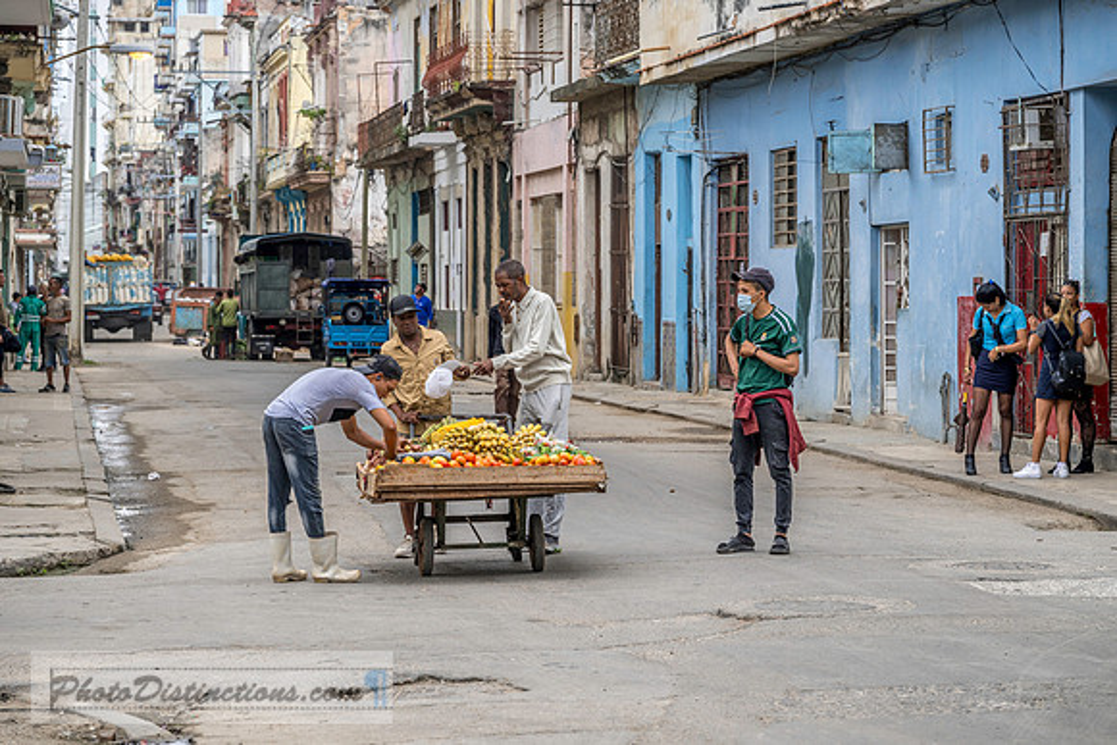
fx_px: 3083
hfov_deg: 20.5
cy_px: 372
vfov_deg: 13.8
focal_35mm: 99
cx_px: 558
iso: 250
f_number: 5.6
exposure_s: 1/125
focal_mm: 94
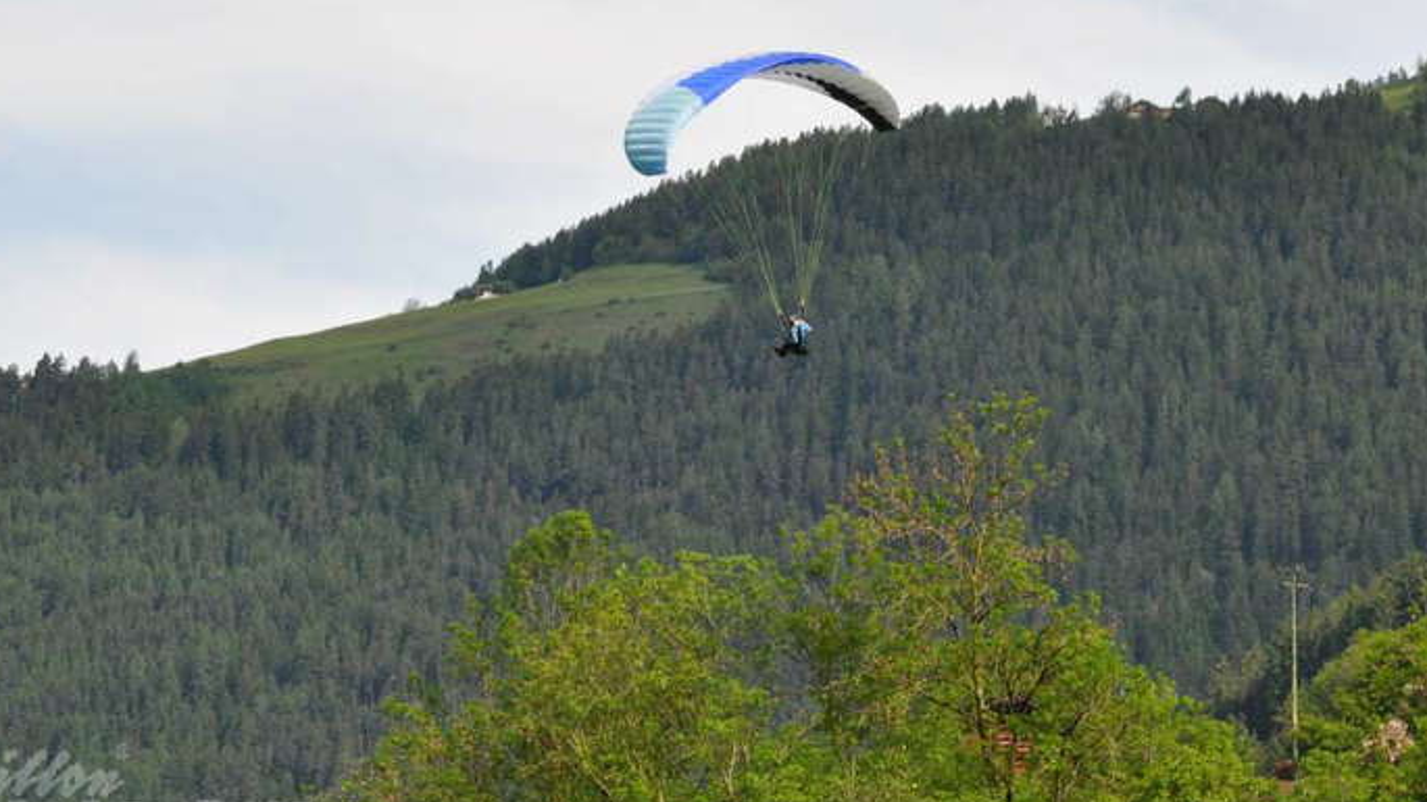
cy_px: 310
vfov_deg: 6.4
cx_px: 700
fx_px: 7211
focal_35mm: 191
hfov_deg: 11.3
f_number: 11
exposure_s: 1/200
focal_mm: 105
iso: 200
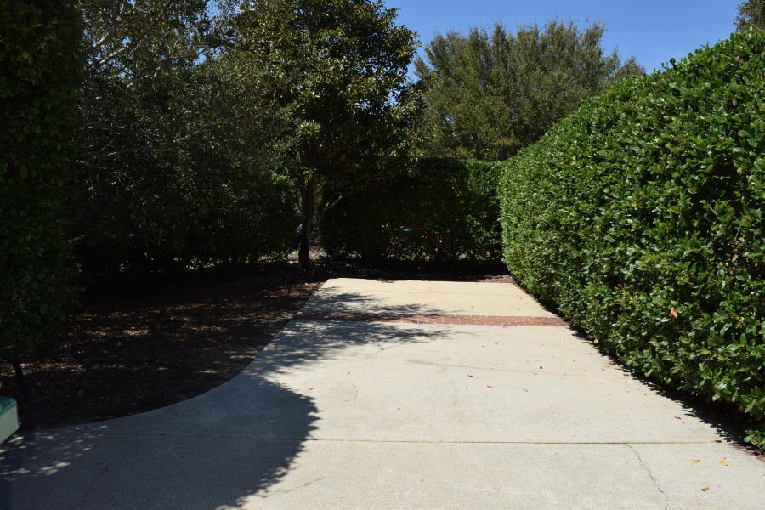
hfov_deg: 67.4
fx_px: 574
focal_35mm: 27
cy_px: 255
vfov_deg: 47.9
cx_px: 382
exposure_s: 1/200
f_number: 11
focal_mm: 18
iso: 100
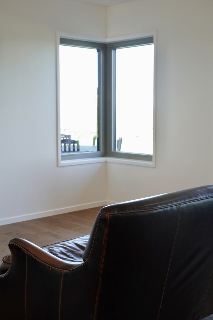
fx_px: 444
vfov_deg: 39.6
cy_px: 160
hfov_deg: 27.0
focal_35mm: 50
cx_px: 106
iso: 160
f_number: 3.2
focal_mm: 18.21
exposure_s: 1/50
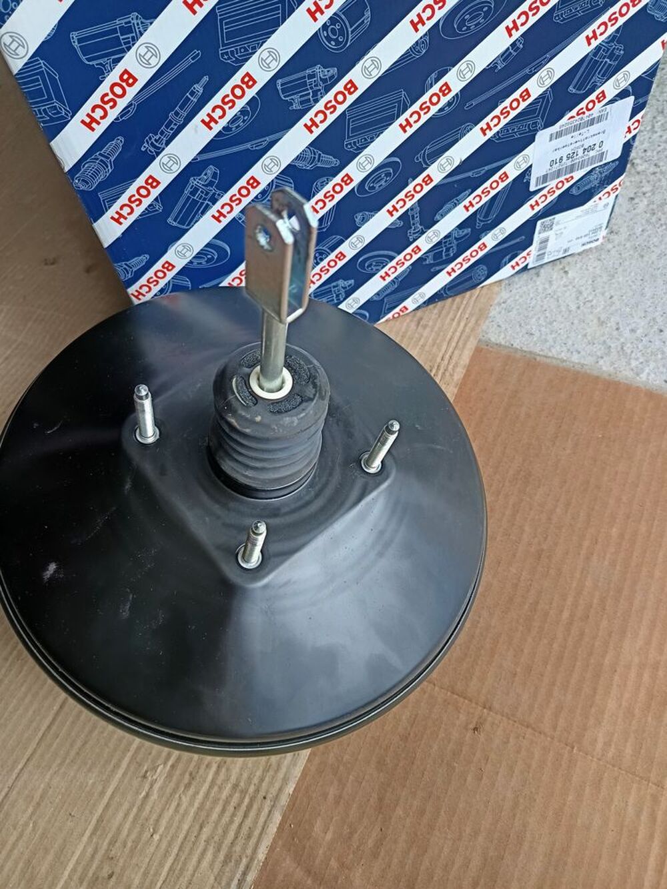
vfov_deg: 71.6
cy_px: 444
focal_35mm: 24
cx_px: 334
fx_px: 616
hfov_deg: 56.8
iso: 145
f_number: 1.7
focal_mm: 5.31
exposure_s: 1/100
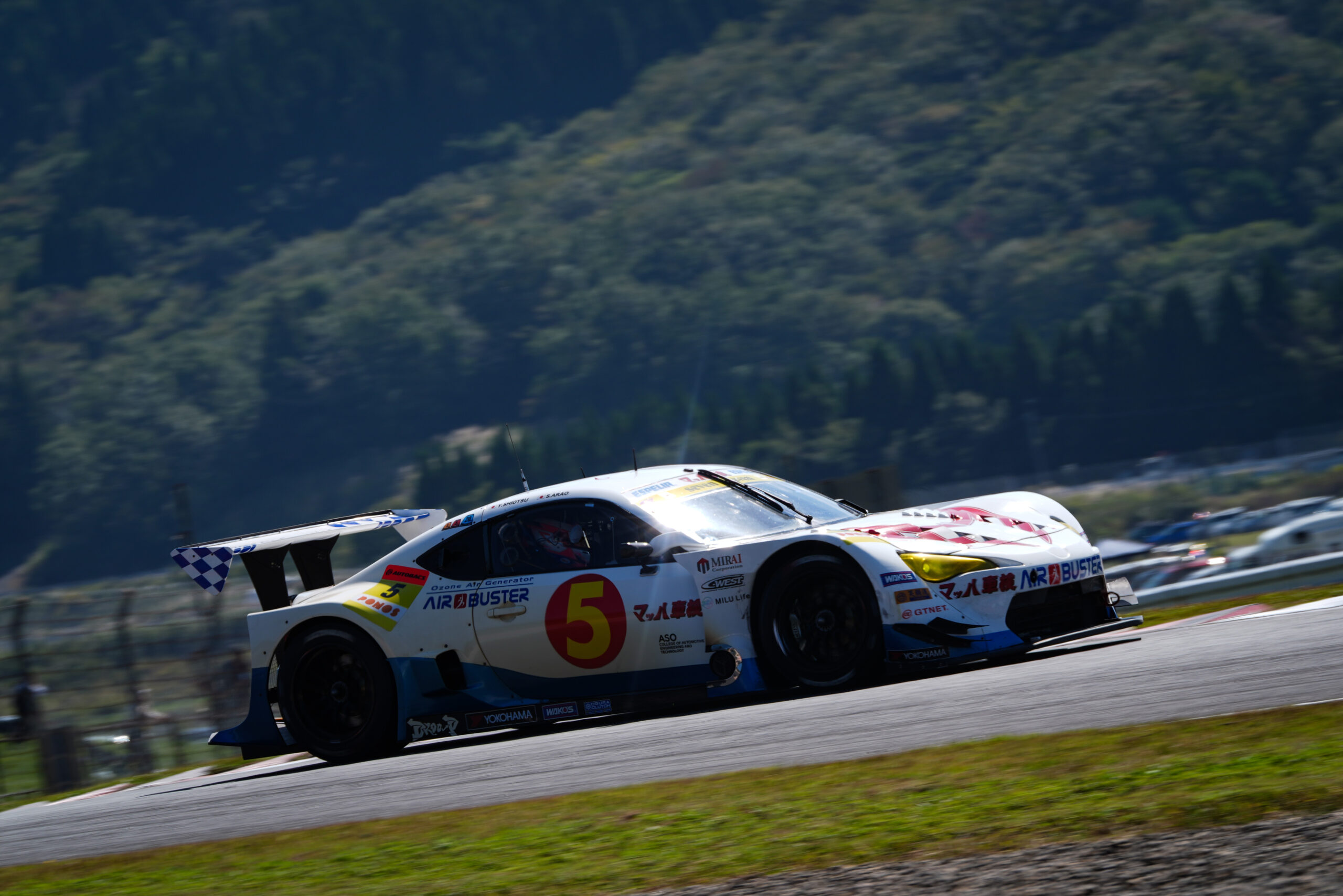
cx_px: 672
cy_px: 448
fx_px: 11378
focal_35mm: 305
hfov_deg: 6.8
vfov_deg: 4.5
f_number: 11
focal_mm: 305
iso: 160
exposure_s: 1/250
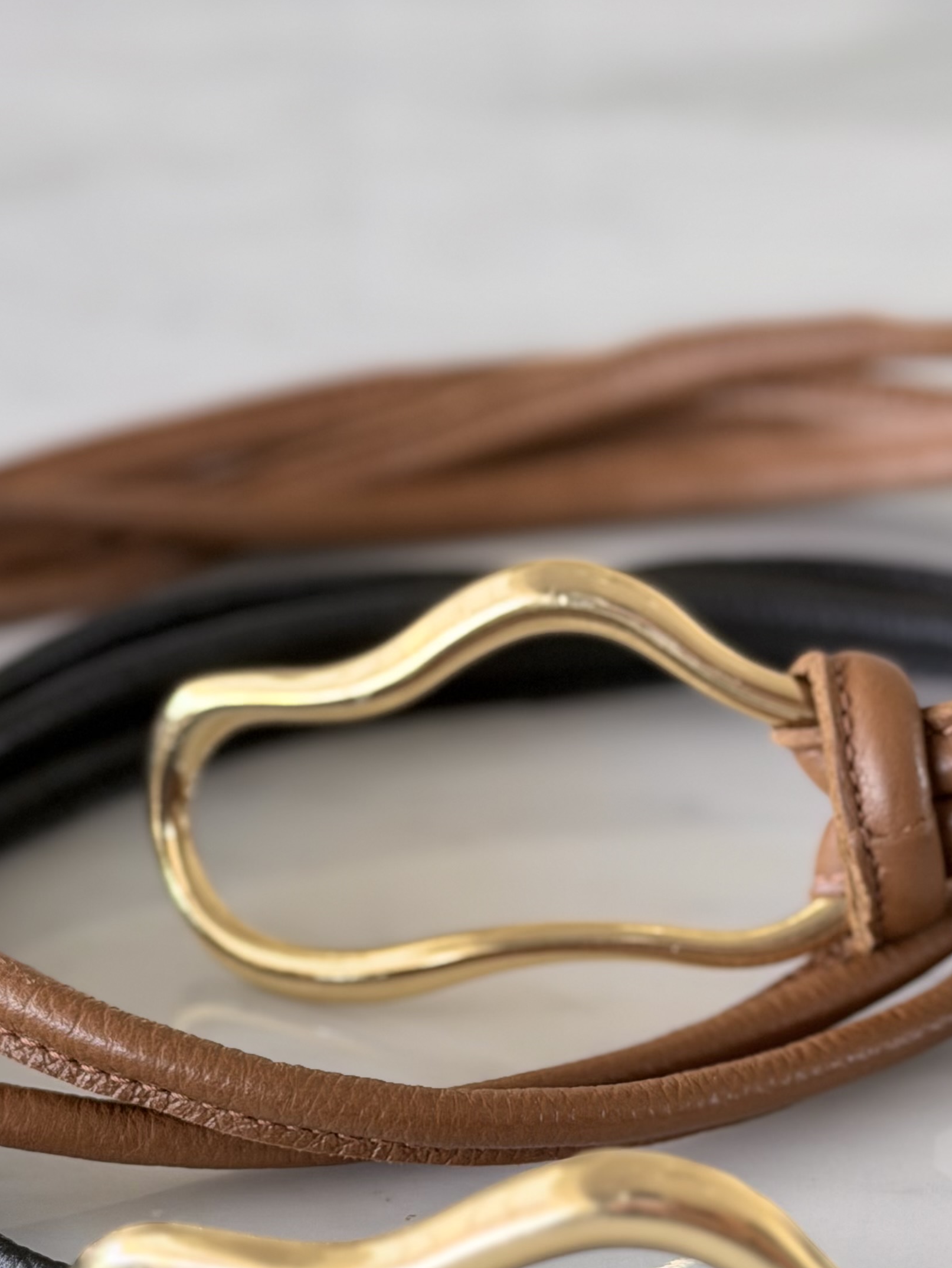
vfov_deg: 21.6
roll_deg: +1.4
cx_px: 531
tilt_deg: -30.4
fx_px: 3300
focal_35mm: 90
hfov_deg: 16.4
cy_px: 917
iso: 100
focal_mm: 6.76
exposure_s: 1/100
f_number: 1.78
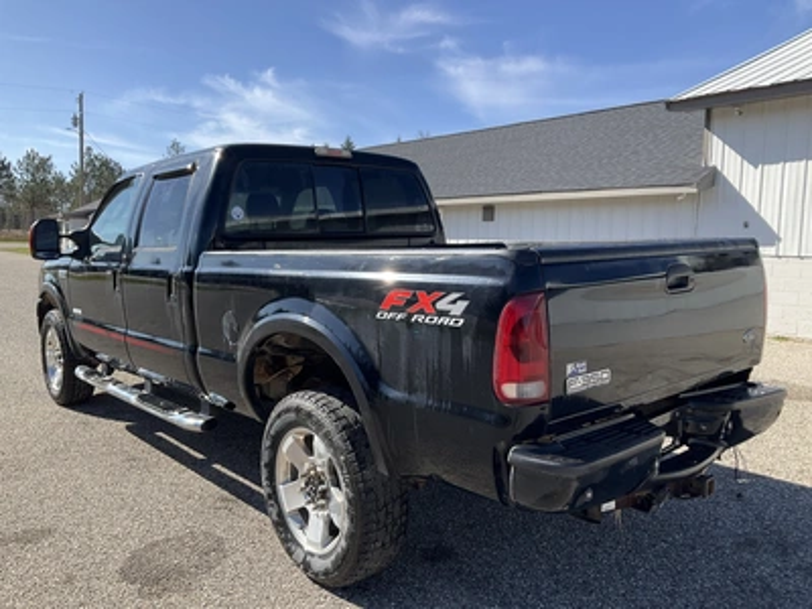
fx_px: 680
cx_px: 406
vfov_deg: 48.2
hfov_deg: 61.7
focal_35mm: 29
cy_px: 304
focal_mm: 3
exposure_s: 1/1055
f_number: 1.8
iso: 25
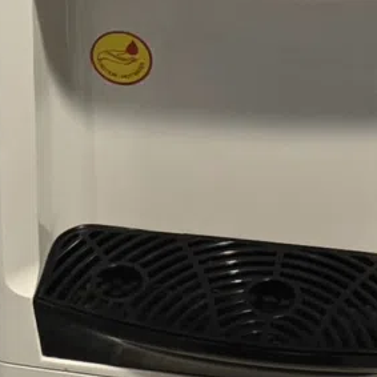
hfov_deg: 35.6
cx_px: 300
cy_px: 192
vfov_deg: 36.8
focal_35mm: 46
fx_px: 567
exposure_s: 1/101
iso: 800
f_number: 1.7
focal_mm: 6.3
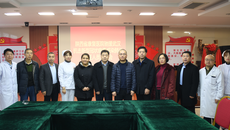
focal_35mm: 31
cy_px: 68
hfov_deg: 62.5
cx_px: 104
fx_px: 189
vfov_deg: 37.8
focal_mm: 16
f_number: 2.8
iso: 200
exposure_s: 1/25
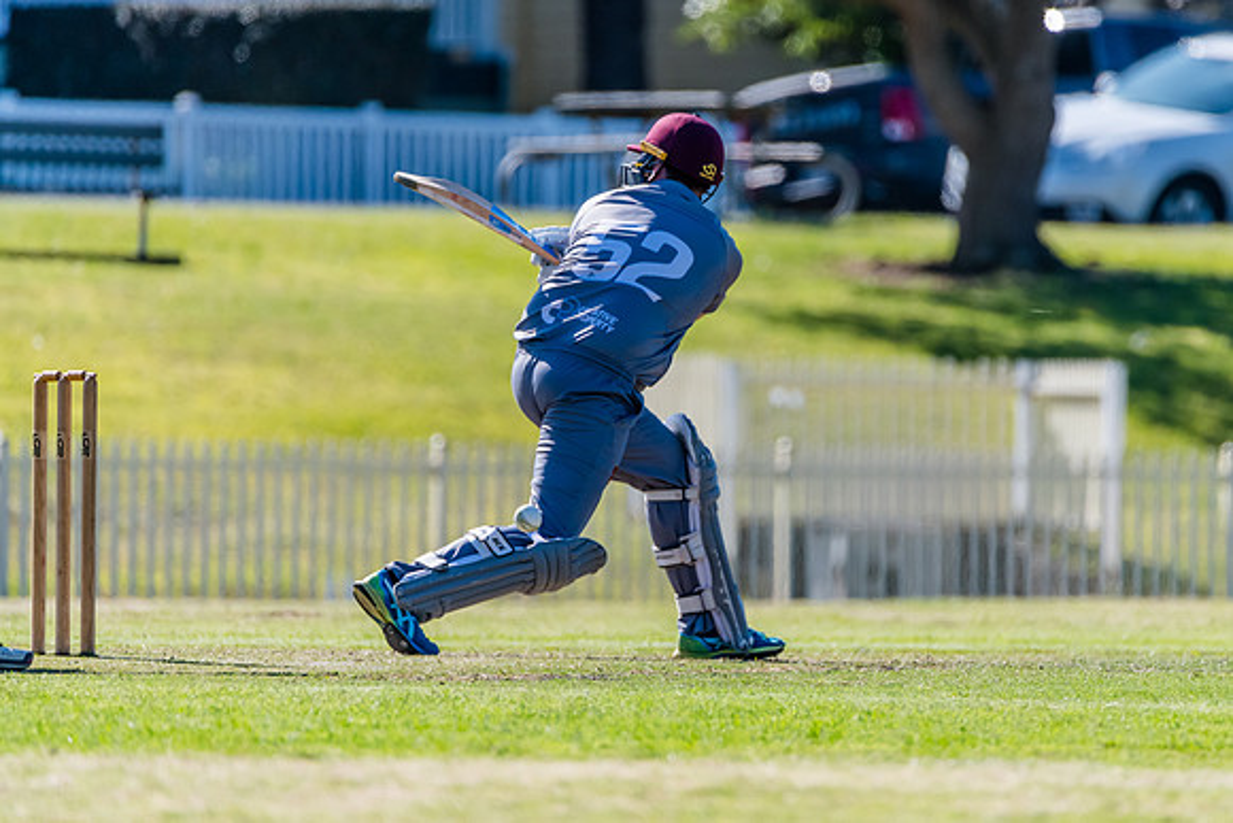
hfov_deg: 2.9
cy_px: 386
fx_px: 24686
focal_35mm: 721
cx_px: 730
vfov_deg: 1.9
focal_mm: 600
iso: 640
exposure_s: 1/2000
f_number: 6.3
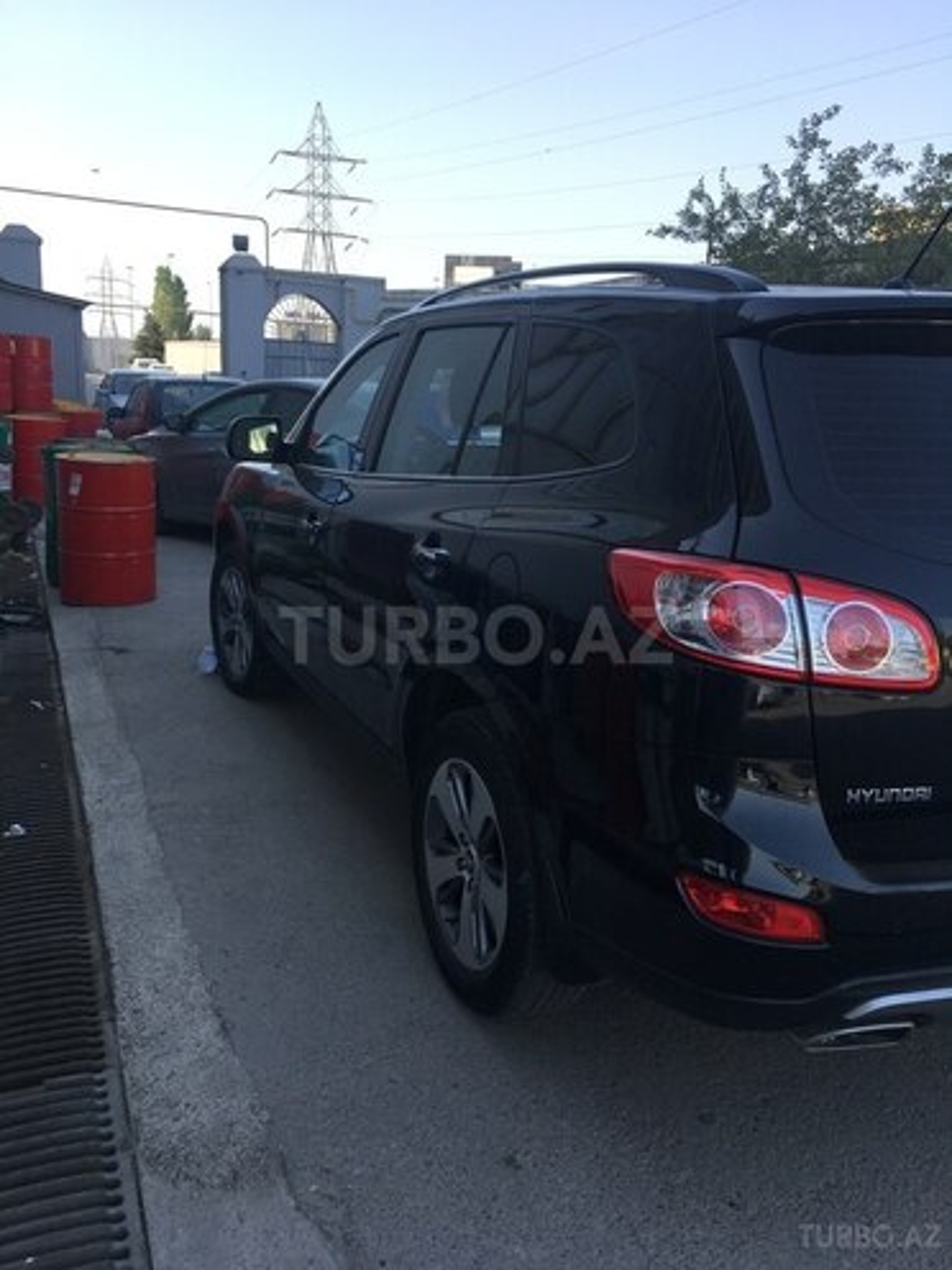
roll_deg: -2.3
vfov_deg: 61.7
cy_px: 635
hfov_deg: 48.2
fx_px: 1063
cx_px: 476
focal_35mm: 29
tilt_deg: -15.0
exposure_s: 1/538
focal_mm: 4.15
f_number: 2.2
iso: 25
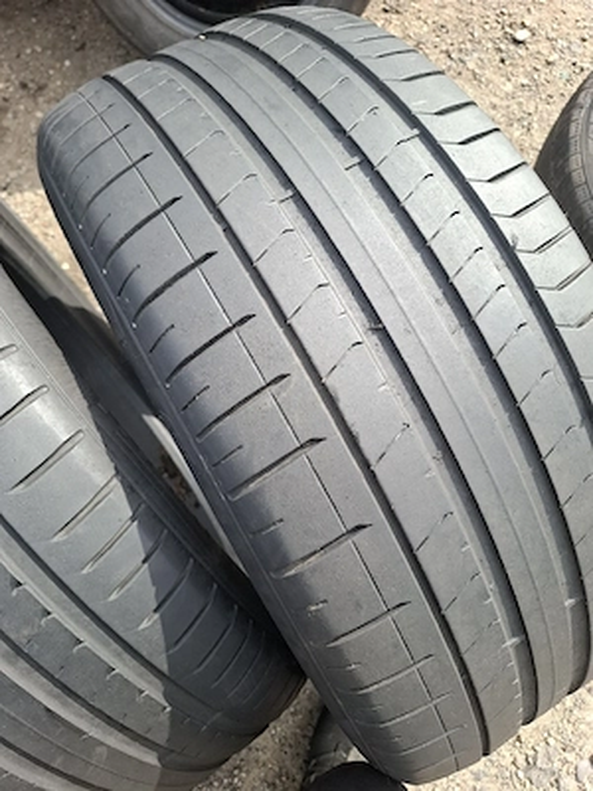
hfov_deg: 58.9
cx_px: 296
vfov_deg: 73.9
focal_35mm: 23
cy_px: 396
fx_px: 525
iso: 50
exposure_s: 1/286
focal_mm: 5.54
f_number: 1.8
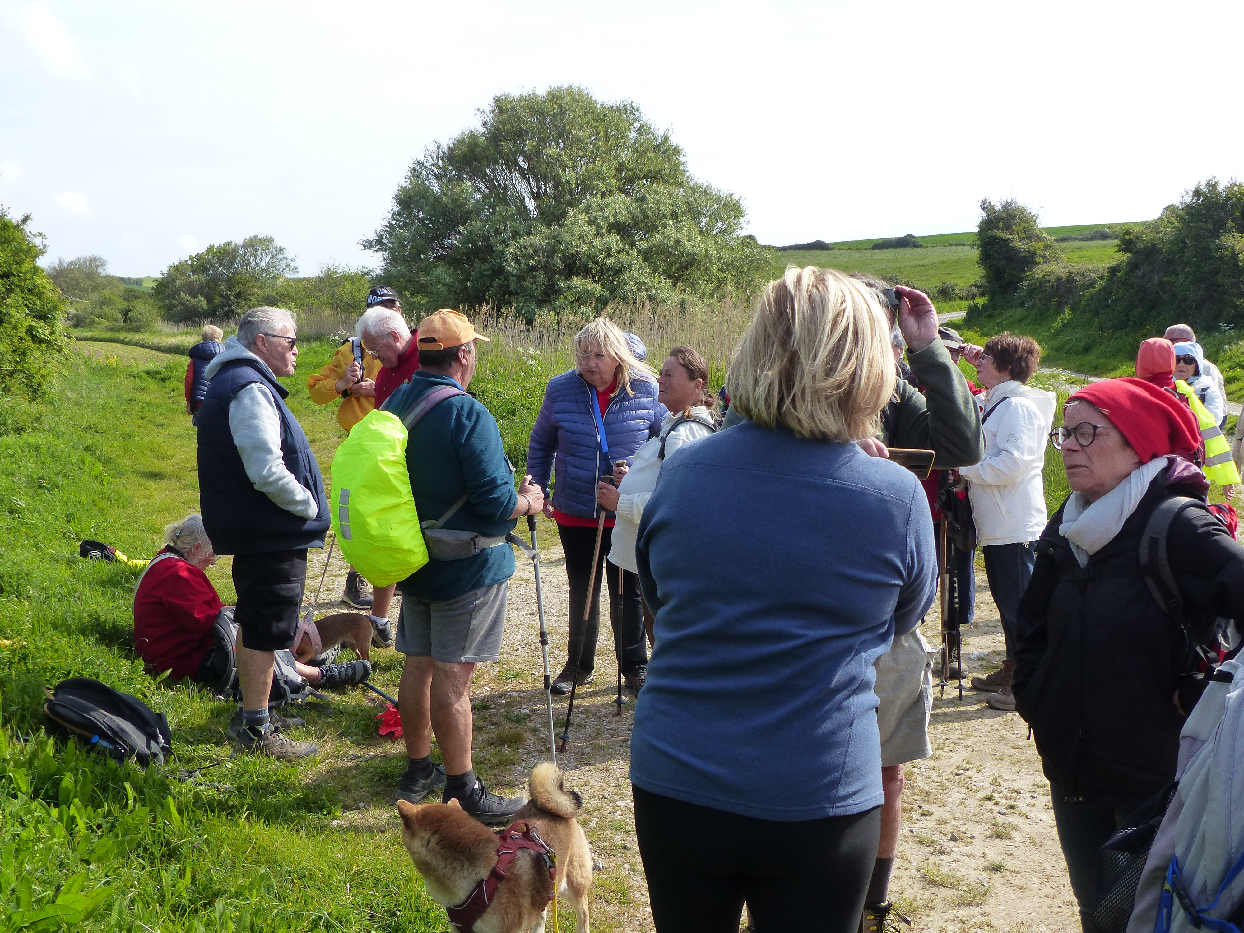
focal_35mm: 39
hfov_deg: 47.9
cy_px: 466
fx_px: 1402
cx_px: 622
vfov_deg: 36.8
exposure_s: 1/640
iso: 160
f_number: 4
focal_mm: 7
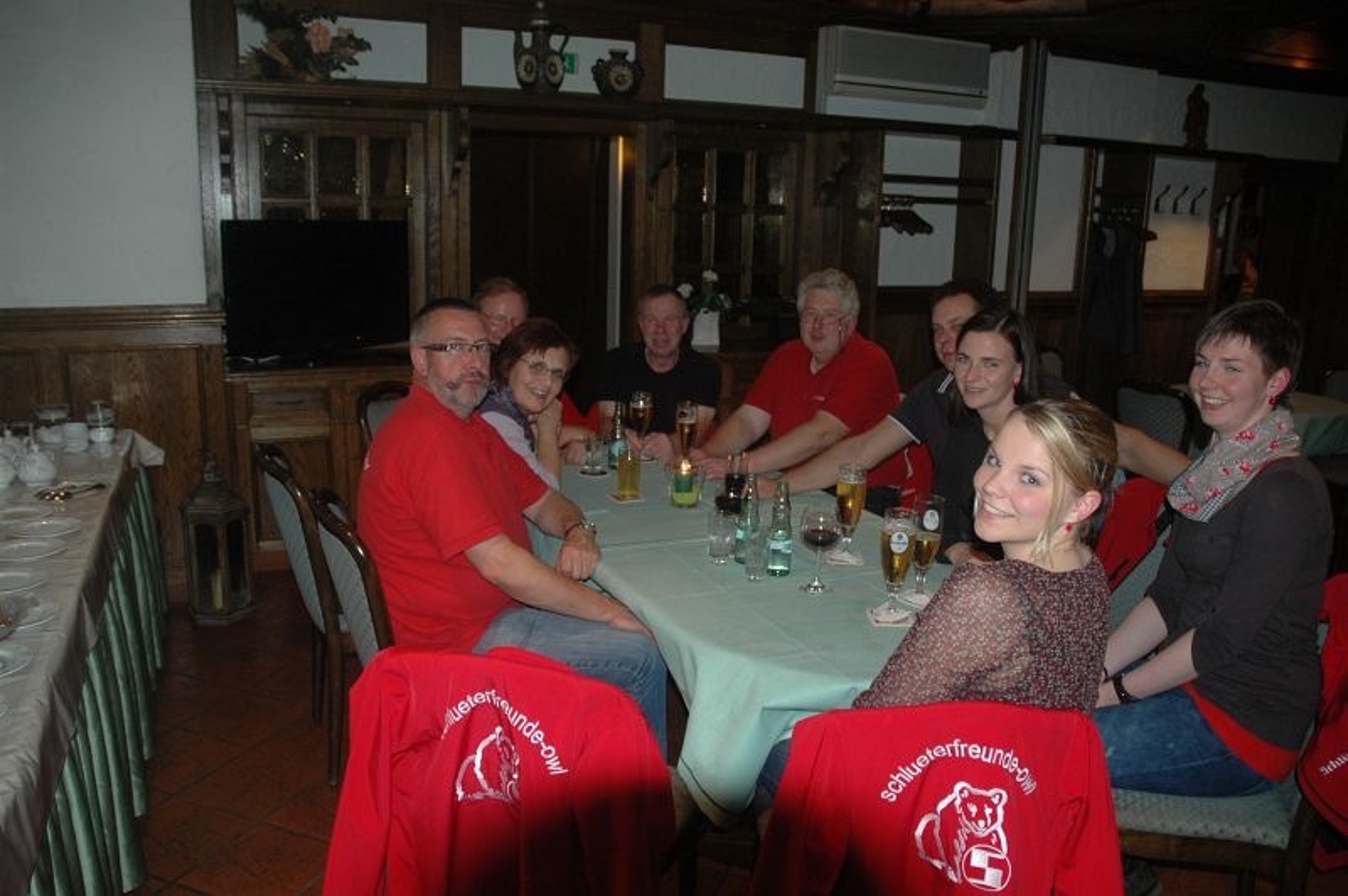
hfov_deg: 67.4
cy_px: 448
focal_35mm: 27
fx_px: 1010
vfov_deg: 47.9
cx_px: 674
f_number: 3.5
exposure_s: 1/60
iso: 400
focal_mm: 18
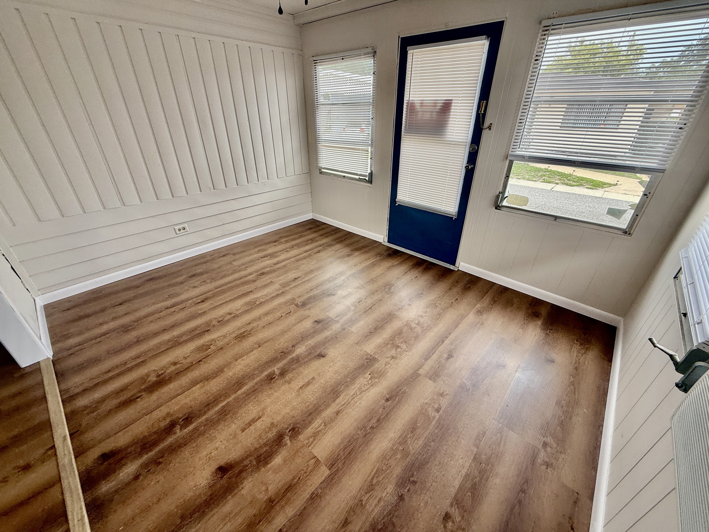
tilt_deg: -28.4
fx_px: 287
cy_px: 266
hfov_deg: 102.1
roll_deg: +0.4
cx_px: 354
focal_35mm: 14
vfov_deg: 85.7
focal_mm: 2.22
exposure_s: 1/131
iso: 64
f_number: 2.2
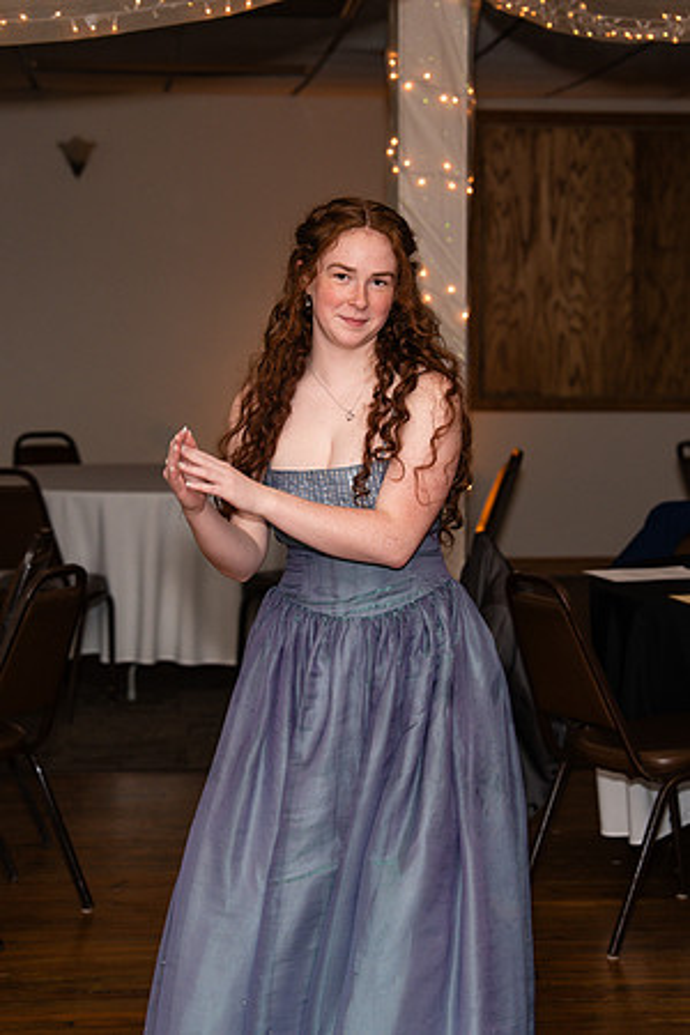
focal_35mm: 105
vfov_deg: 19.5
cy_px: 517
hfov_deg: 13.0
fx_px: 3019
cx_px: 385
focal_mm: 70
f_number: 4
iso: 400
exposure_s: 1/250
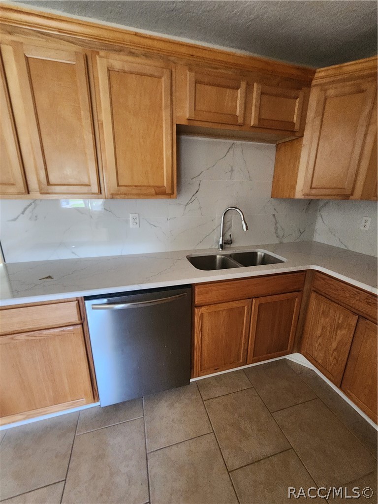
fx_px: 189
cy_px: 252
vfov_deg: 106.2
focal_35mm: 13
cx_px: 189
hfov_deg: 89.9
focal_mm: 2.2
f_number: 2.2
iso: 400
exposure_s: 1/40
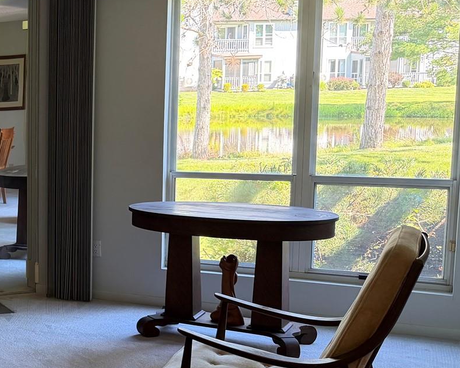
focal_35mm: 61
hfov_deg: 27.0
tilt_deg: -7.0
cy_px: 207
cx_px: -108
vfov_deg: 25.0
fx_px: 830
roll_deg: +1.4
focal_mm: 6.76
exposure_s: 1/120
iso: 200
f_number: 1.78
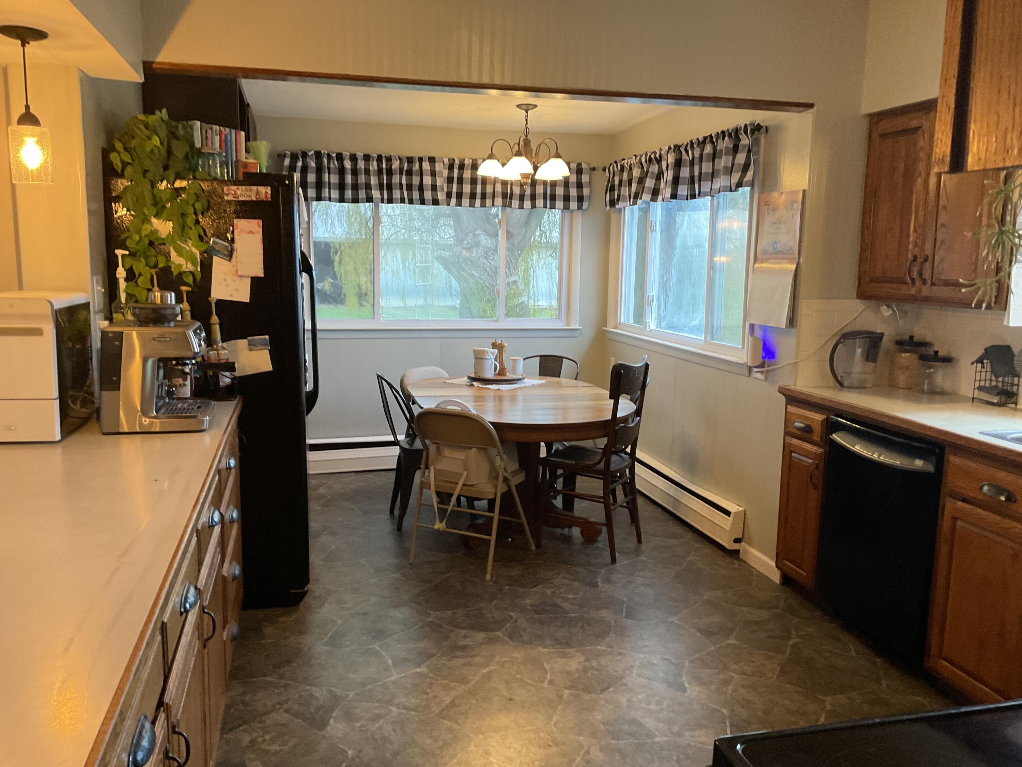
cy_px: 384
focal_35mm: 29
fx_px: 856
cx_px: 511
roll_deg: -1.3
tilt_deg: -7.1
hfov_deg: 61.7
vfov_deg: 48.2
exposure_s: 1/60
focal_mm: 3
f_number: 1.8
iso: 125
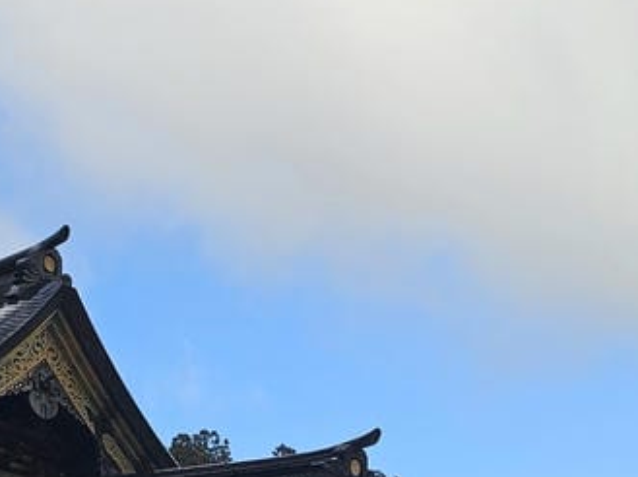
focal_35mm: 84
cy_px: 539
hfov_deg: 23.1
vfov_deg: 16.9
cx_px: 184
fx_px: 1546
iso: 10
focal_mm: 6.3
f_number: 1.7
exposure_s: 1/462
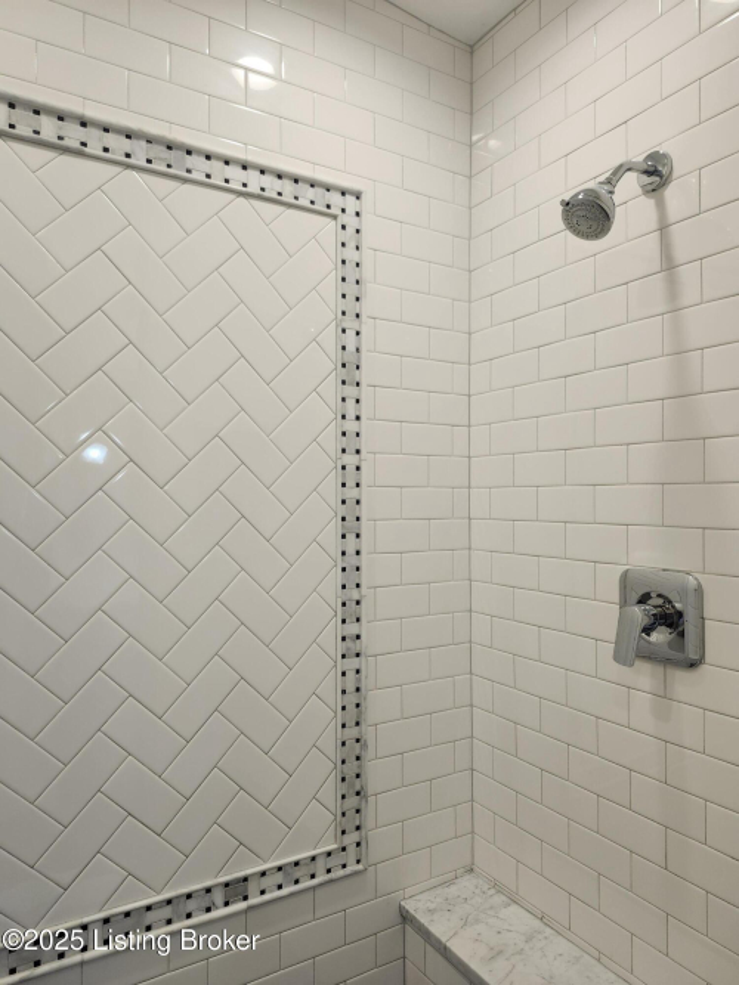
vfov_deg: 73.9
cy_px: 492
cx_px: 370
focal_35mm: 23
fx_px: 655
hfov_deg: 58.9
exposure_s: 1/120
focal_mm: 5.54
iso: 160
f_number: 1.8
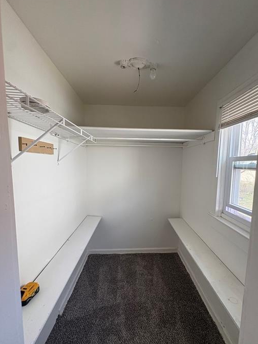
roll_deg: -1.9
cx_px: 138
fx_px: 159
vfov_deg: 94.4
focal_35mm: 16
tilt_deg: -5.1
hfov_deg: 78.0
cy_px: 181
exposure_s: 1/99
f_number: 2.2
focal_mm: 2.22
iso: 160
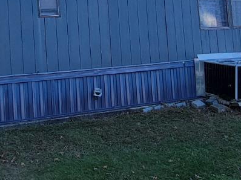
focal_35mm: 49
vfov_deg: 28.8
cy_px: 27
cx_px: 43
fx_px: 341
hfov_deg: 37.3
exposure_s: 1/318
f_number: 2.2
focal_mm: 2.2
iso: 50
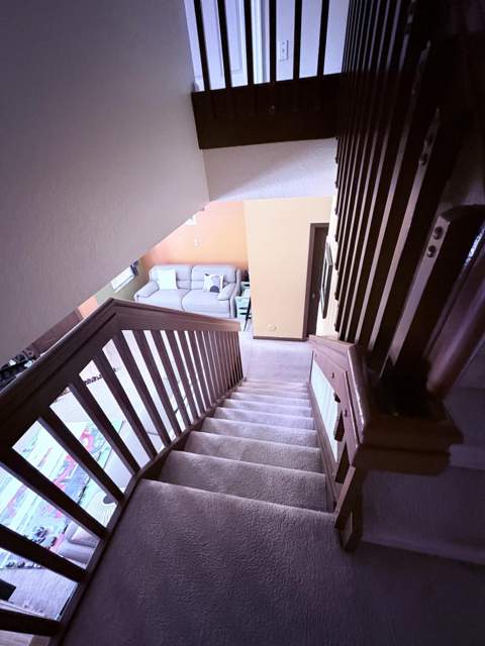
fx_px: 262
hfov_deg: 85.7
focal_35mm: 14
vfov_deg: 102.1
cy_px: 323
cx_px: 242
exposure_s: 1/60
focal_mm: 2.22
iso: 800
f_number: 2.2
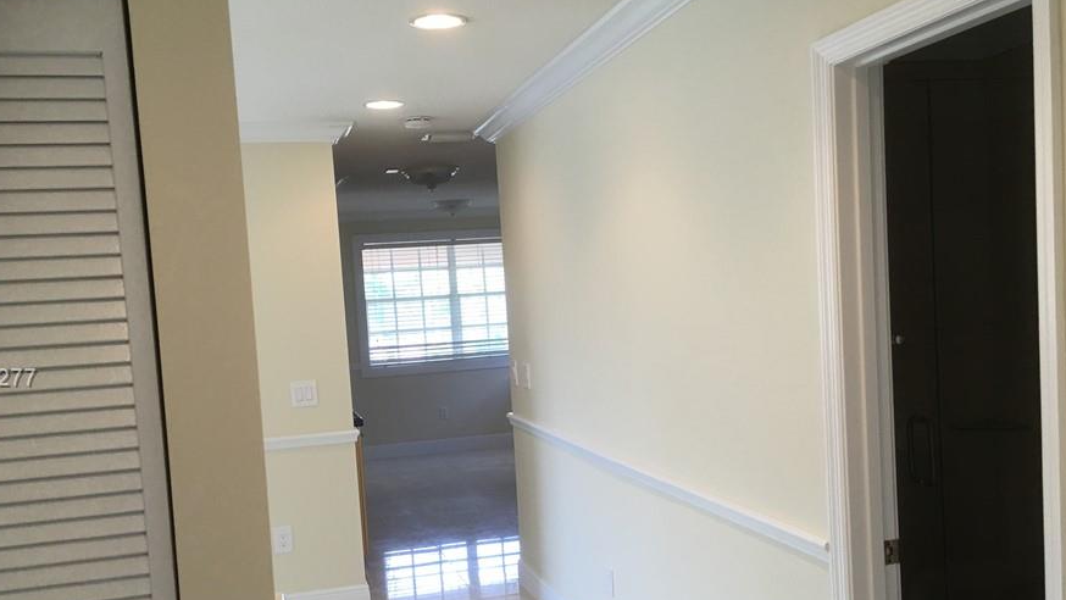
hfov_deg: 54.0
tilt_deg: -3.4
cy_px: 379
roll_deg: +3.5
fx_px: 1046
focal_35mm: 37
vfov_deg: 31.8
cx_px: 534
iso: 40
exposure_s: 1/30
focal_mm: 4.15
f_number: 2.2
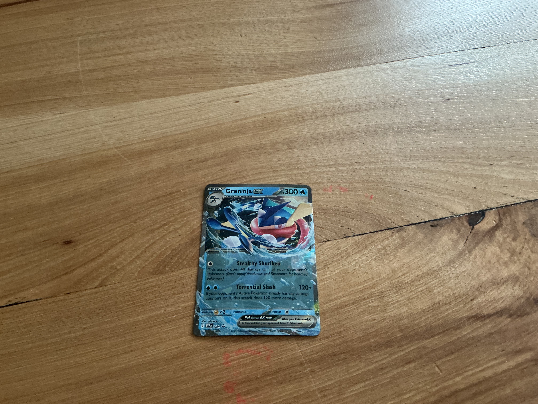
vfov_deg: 48.2
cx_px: 269
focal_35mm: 29
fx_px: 451
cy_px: 202
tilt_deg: -59.0
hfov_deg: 61.7
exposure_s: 1/40
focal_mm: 3
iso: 250
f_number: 1.8
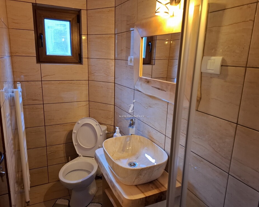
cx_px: 130
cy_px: 106
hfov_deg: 68.1
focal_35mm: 25
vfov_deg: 56.8
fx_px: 192
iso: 320
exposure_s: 1/50
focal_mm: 5.54
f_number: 1.8
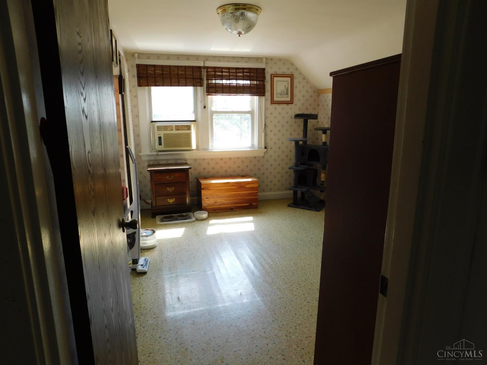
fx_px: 324
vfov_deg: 58.9
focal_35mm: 23
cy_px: 182
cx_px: 244
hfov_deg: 73.9
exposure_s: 1/80
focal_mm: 4
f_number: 3
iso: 125
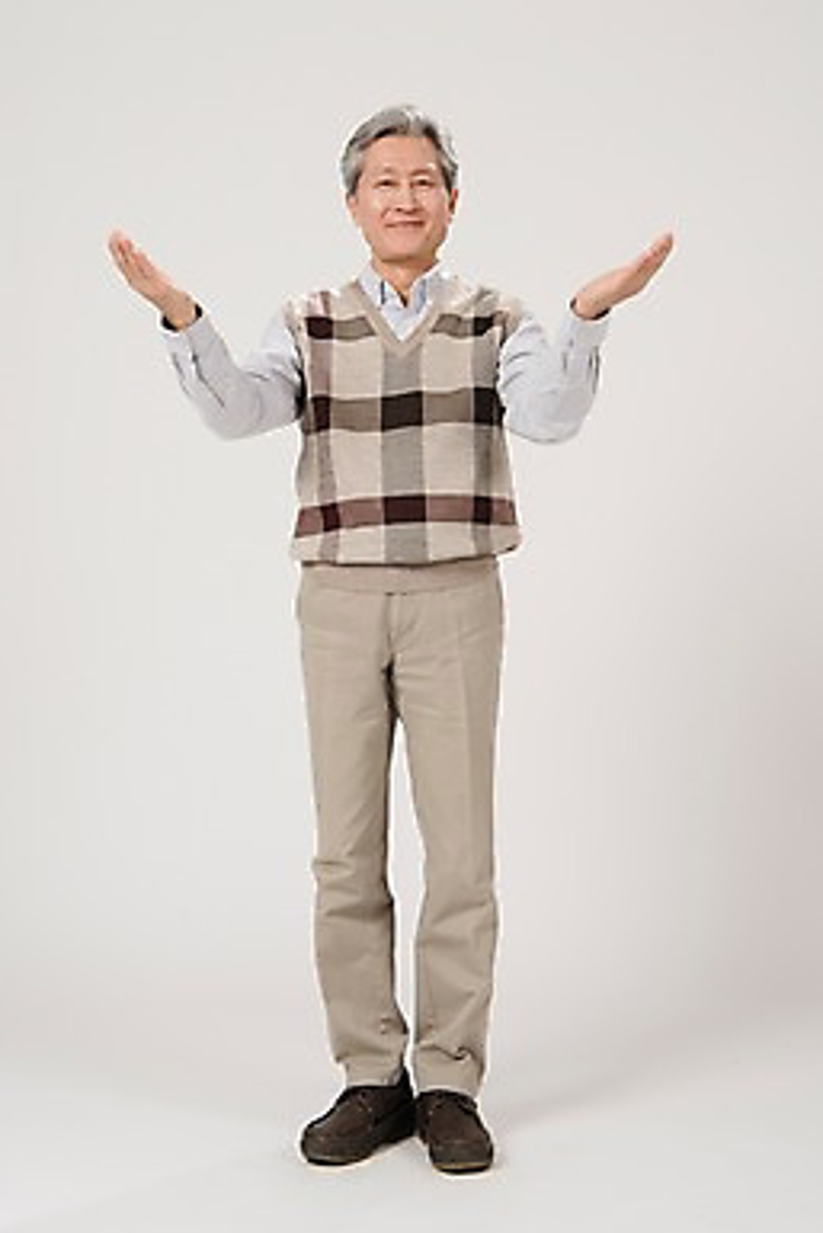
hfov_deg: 26.0
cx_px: 399
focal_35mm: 52
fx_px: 1781
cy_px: 625
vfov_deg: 38.2
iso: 100
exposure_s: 1/125
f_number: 11
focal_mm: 50
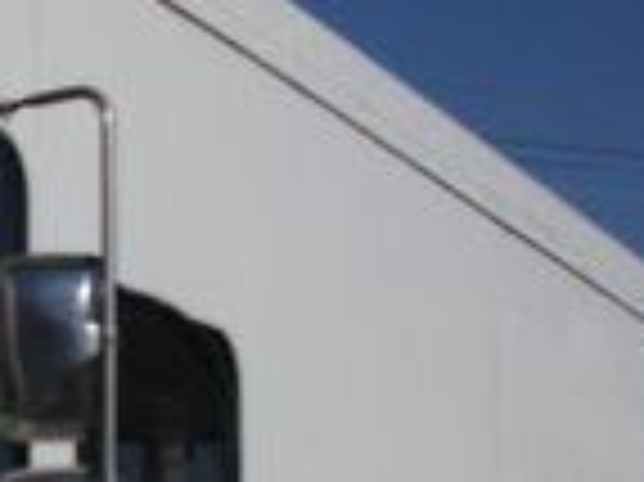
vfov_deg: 8.8
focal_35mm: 161
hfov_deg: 11.7
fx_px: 2993
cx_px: -369
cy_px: 865
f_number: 7.8
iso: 80
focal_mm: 6.3
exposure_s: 1/500
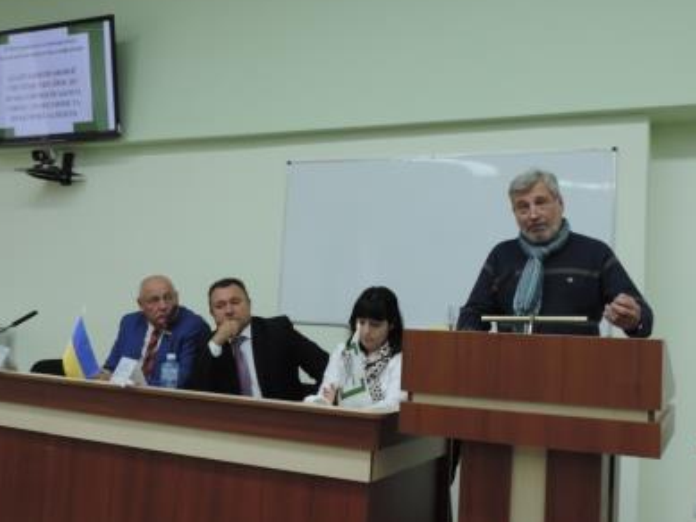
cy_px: 274
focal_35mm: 38
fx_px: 764
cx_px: 372
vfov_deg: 37.7
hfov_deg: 48.9
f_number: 3.2
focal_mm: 5.8
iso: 360
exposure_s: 1/50
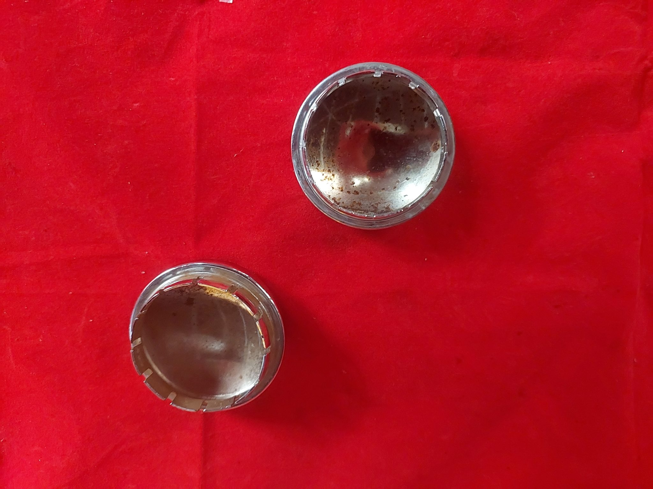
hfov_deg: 73.9
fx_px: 434
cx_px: 326
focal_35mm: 23
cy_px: 244
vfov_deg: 58.9
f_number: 1.8
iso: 2000
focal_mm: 5.06
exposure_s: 1/14.3
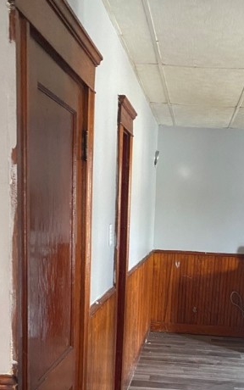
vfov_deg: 41.8
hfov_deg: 27.8
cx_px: 164
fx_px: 489
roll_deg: -2.1
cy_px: 305
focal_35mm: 46
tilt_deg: -11.9
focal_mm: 4.25
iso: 500
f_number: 1.8
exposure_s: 1/40
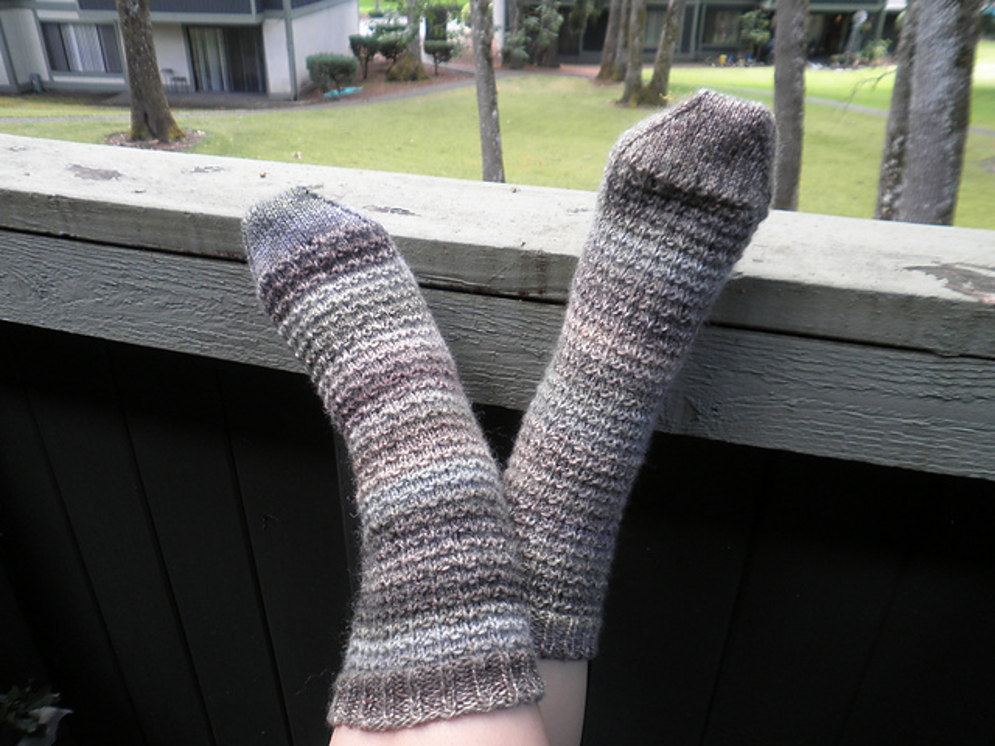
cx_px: 498
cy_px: 373
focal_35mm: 26
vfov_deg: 53.1
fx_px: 747
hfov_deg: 67.3
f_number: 2.6
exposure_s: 1/40
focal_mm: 4.7
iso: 64
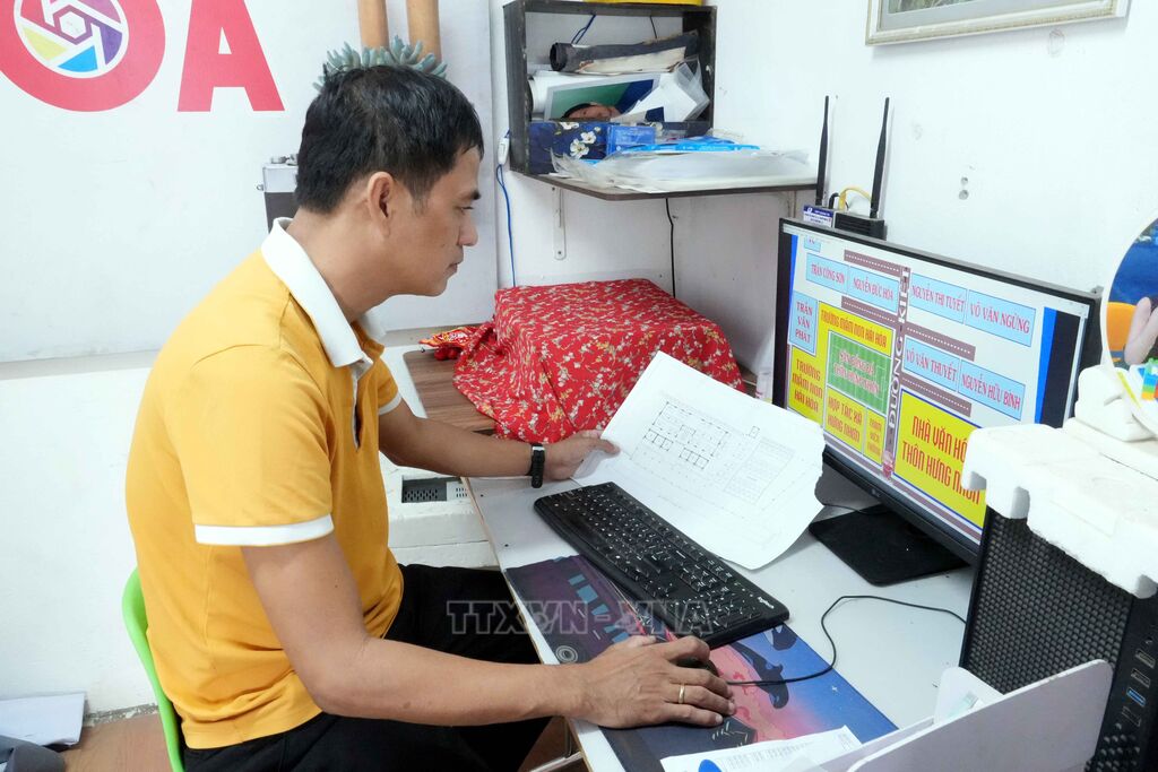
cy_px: 386
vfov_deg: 47.9
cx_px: 579
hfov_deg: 67.4
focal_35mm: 27
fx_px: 869
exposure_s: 1/25
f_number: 14
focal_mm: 18
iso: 5000
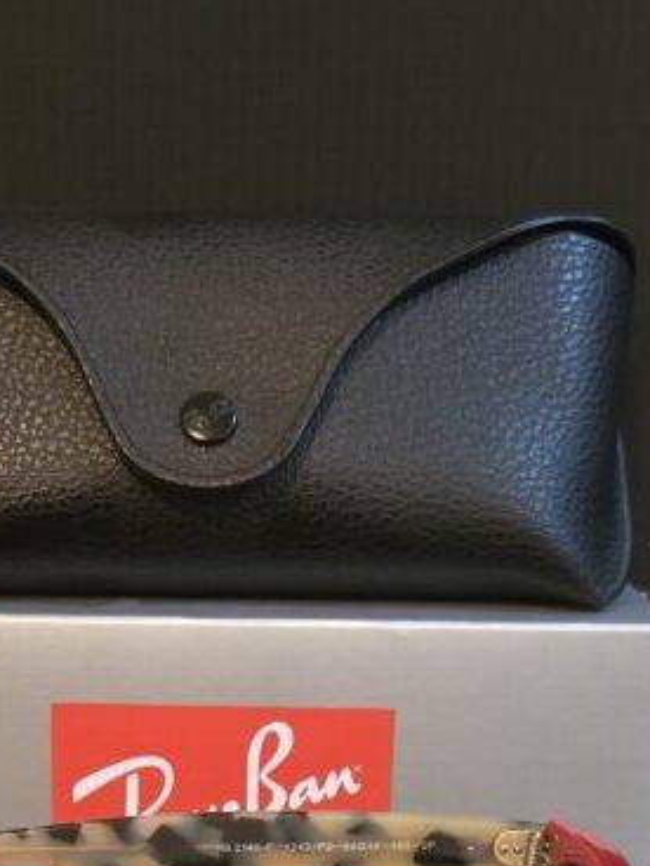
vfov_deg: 24.3
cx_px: 243
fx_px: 1878
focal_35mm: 75
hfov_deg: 19.6
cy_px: 953
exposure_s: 1/17.2
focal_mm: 5.4
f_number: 1.8
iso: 1250
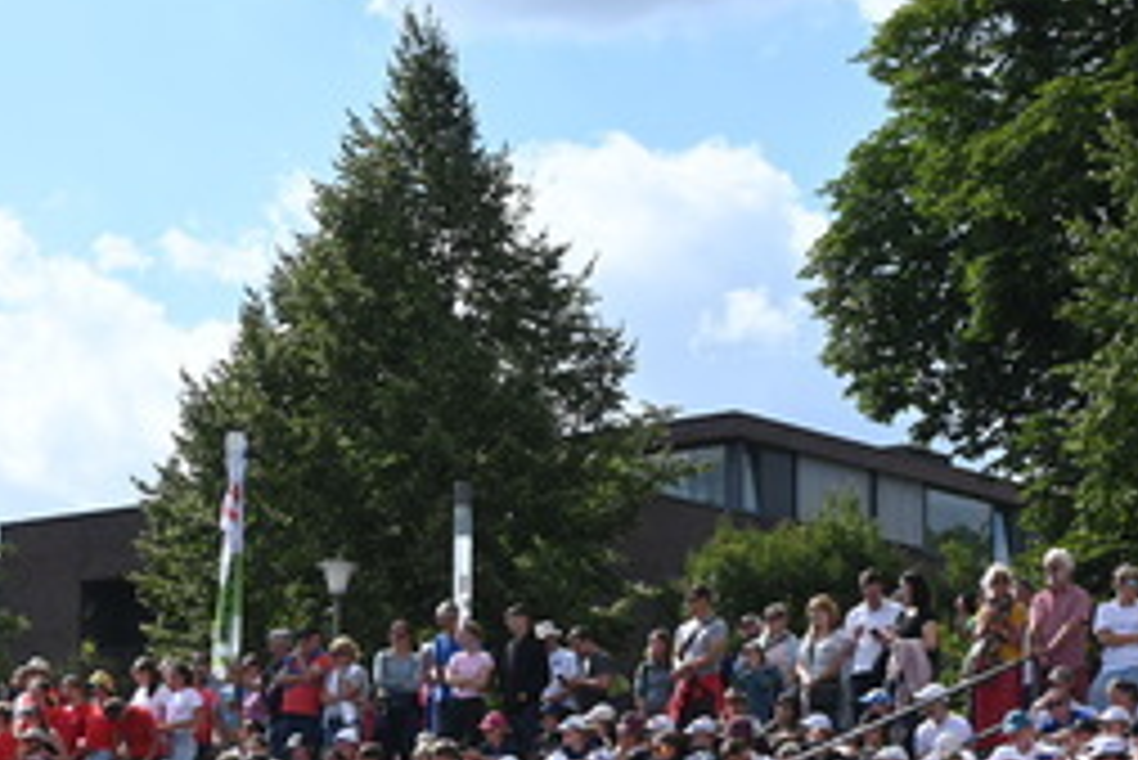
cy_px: 897
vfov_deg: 11.6
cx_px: 94
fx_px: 3657
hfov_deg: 17.4
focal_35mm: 116
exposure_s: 1/400
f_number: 7.1
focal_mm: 31.5
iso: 100
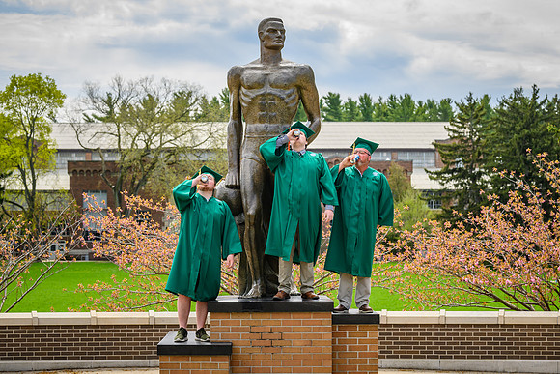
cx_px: 283
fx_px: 1341
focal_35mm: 86
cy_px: 180
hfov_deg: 23.6
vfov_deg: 15.9
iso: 400
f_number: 5.6
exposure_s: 1/1250
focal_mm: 82
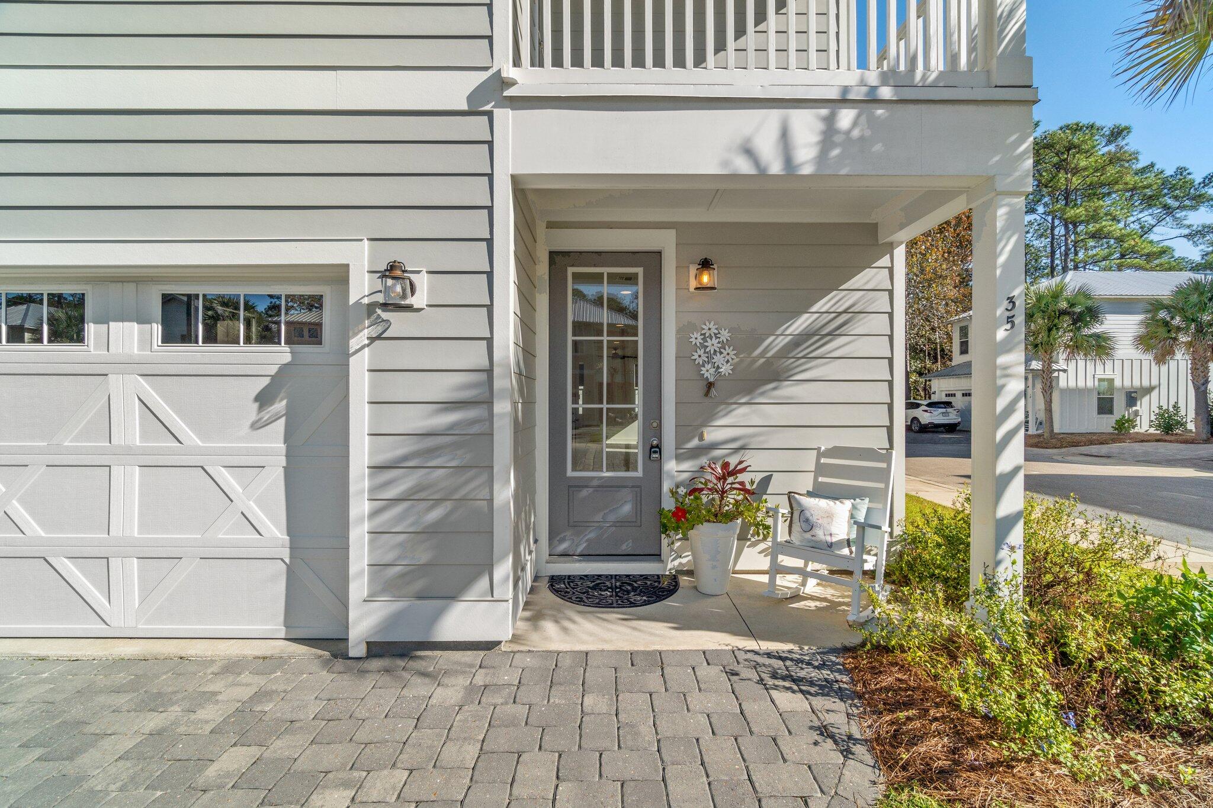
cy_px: 404
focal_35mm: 15
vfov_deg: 77.3
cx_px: 606
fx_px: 505
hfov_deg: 100.4
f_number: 9
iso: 100
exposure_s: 1/125
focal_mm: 10
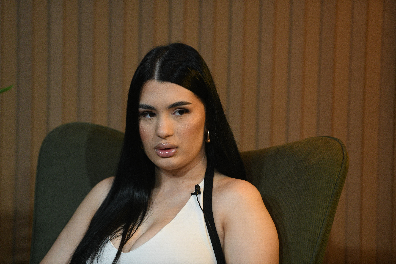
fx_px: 2200
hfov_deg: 10.3
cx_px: 198
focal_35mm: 200
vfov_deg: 6.9
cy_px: 132
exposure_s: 1/125
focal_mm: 200
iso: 2000
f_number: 3.5
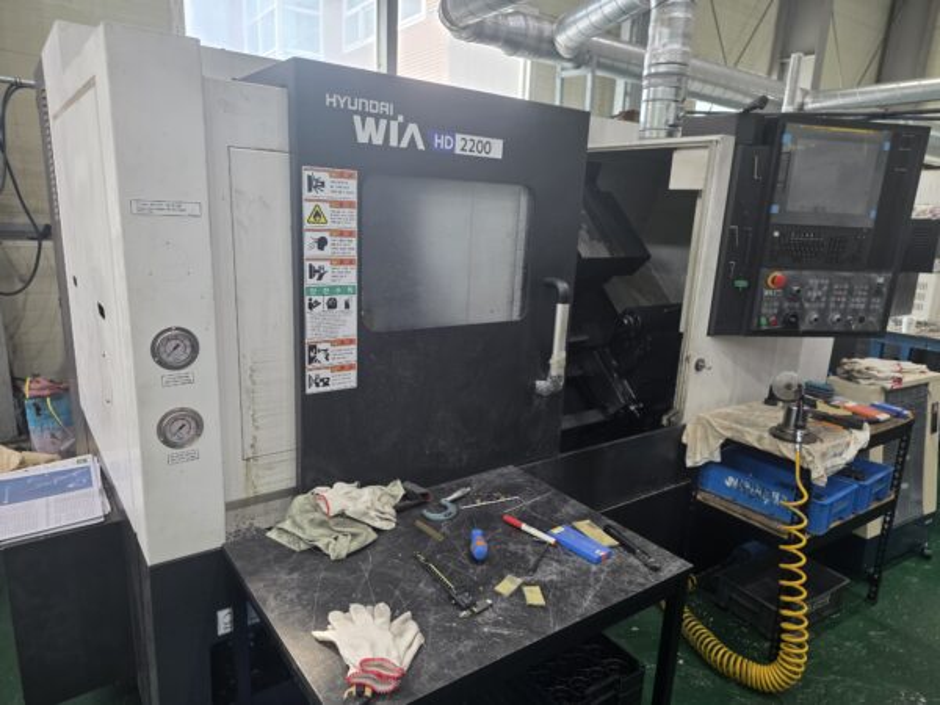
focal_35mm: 23
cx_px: 470
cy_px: 352
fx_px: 625
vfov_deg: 58.9
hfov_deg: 73.9
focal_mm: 6.25
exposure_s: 1/120
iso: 160
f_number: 1.7
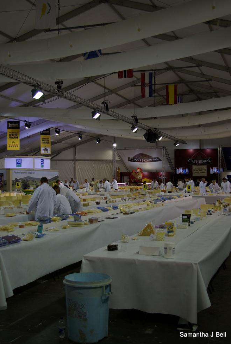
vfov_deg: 41.4
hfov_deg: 28.4
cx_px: 117
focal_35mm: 48
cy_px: 169
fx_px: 456
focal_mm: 31
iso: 200
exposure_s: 1/45
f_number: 4
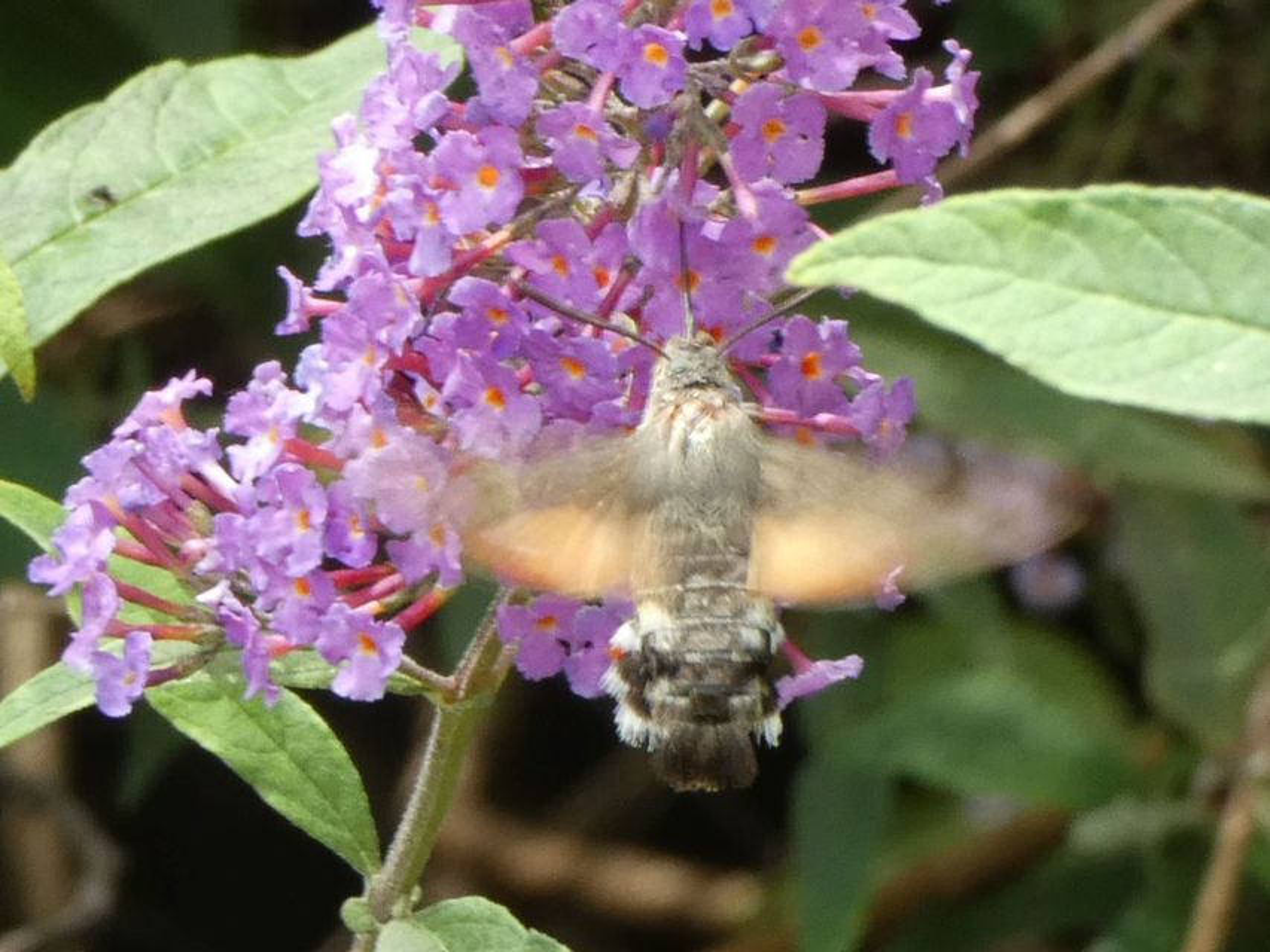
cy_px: 476
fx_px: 6715
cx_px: 635
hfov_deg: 10.8
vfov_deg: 8.1
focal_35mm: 183
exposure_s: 1/80
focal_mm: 32.7
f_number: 5.5
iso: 200
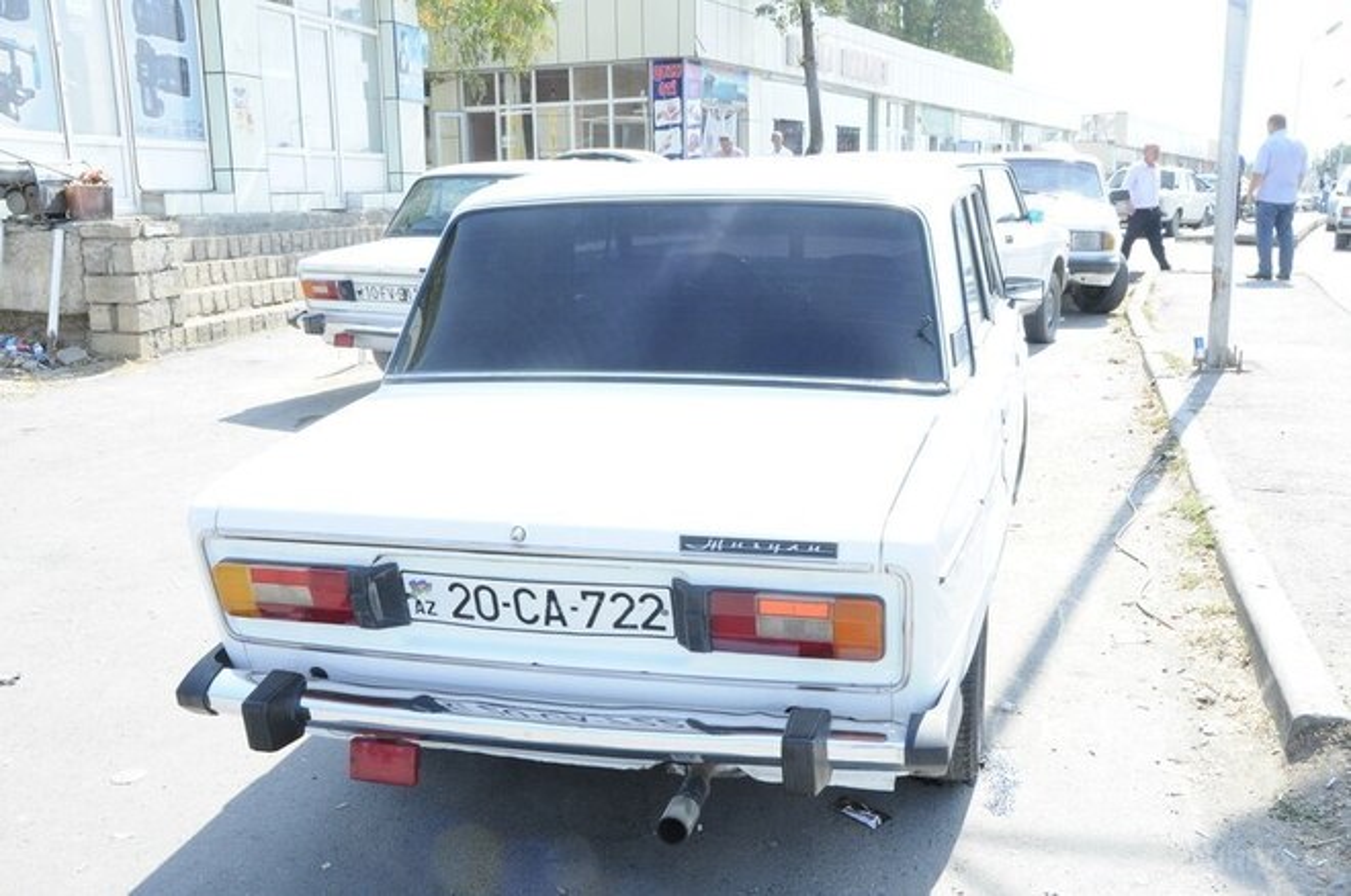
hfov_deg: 53.2
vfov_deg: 36.8
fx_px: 1349
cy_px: 448
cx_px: 676
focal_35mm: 36
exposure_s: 1/125
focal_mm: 24
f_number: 13
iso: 800
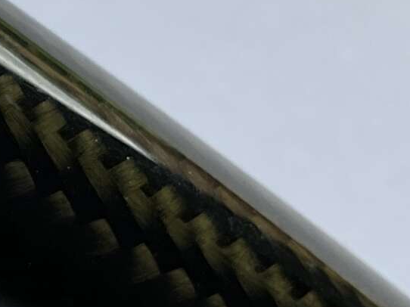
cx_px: -326
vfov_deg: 10.7
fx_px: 1622
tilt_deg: -58.9
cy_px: -20
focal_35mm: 137
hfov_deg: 13.0
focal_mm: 3
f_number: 1.8
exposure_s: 1/149
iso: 20
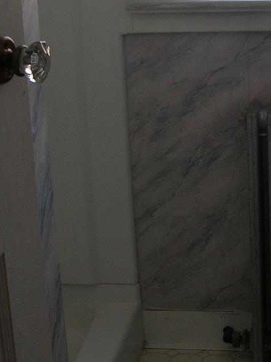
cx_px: 285
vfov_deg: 20.5
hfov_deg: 15.1
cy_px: 167
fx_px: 1004
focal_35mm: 96
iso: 50
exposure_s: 1/34.4
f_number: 2.7
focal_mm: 6
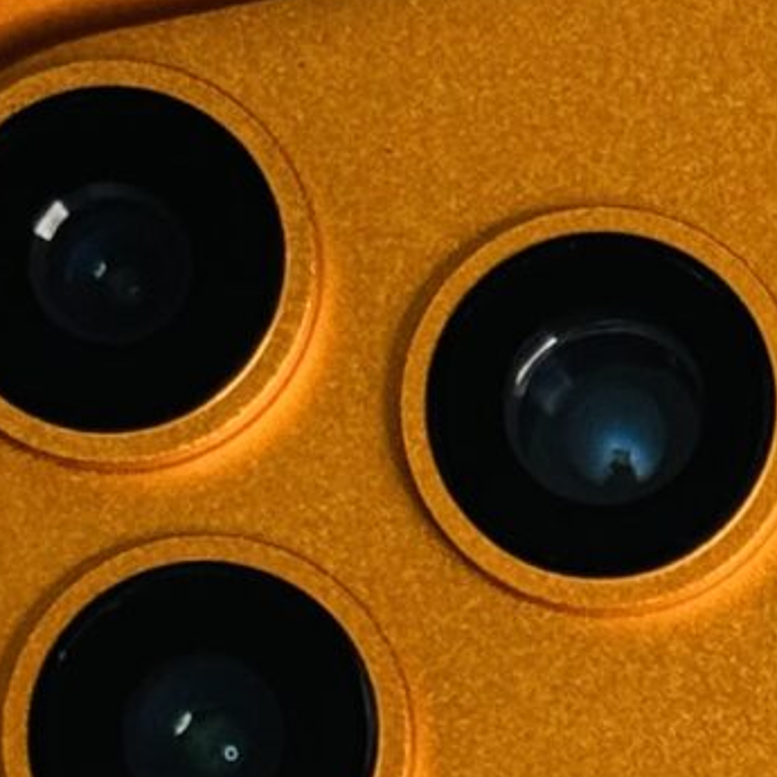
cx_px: 1162
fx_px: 7999
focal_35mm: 315
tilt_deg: -84.6
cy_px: 1628
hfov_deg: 5.5
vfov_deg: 5.4
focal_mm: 6.76
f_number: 1.78
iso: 64
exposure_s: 1/100
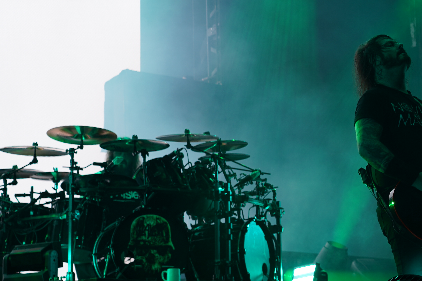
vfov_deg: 11.1
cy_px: 140
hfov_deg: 15.9
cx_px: 509
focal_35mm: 124
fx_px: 1454
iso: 125
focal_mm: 50
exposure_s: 1/60
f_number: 4
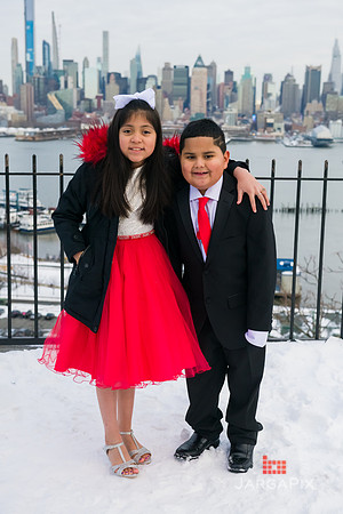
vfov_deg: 38.2
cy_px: 257
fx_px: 743
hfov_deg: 26.0
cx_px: 172
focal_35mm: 52
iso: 1600
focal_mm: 52
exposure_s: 1/2000
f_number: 5
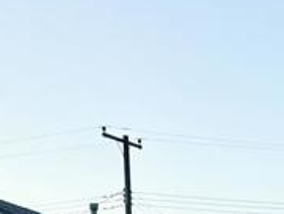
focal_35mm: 137
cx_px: 411
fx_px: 1126
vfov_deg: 10.2
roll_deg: +0.0
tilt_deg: +1.0
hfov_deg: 13.6
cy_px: 388
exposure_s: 1/1091
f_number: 1.78
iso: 80
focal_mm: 6.76
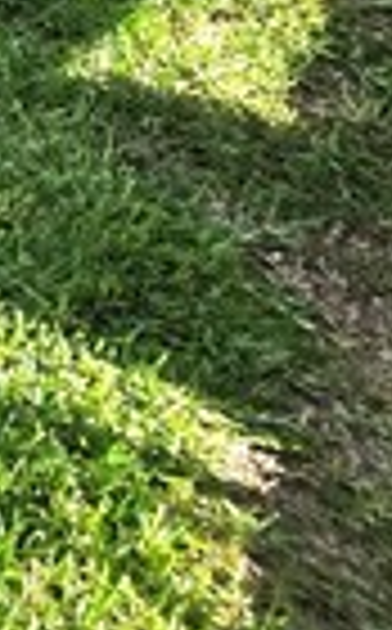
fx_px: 1734
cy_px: -765
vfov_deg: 15.0
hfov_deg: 8.9
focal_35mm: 101
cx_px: -969
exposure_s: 1/1667
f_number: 1.9
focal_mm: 2.2
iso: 32
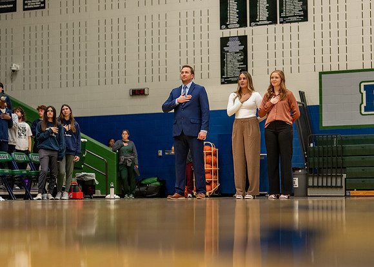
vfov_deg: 16.9
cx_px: 243
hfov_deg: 23.4
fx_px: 900
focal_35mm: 85
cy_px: 161
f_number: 1.2
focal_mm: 50
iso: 500
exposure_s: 1/500
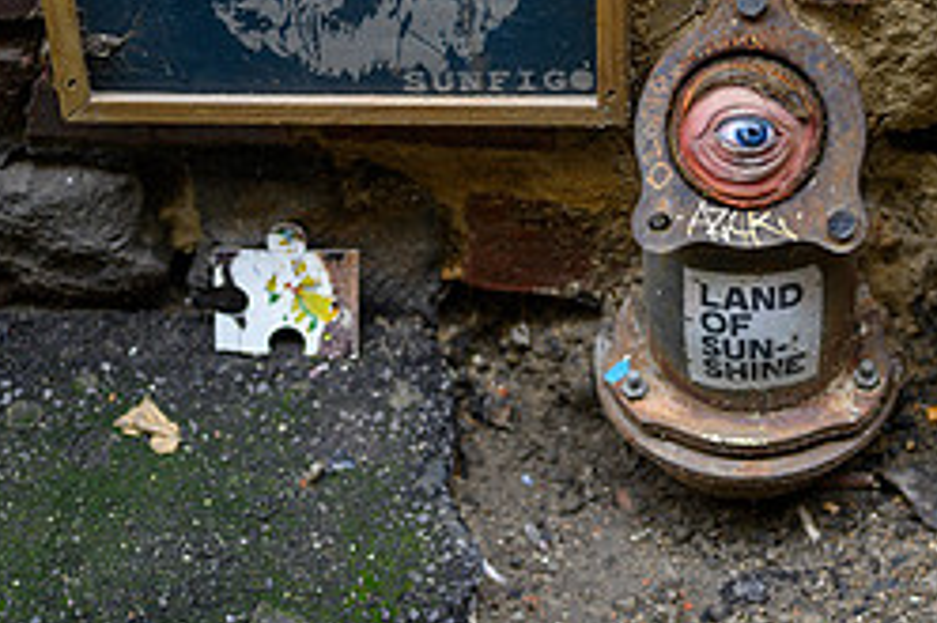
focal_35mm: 117
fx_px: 3043
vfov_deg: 11.6
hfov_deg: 17.3
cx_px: 771
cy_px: 93
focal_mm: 50
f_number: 2
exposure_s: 1/50
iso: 64
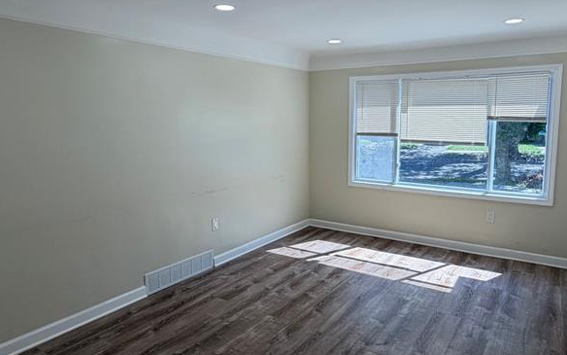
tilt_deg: -7.5
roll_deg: +0.4
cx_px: 309
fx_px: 402
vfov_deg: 47.5
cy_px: 161
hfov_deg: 70.3
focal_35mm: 26
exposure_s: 1/175
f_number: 2.2
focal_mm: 2.22
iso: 40
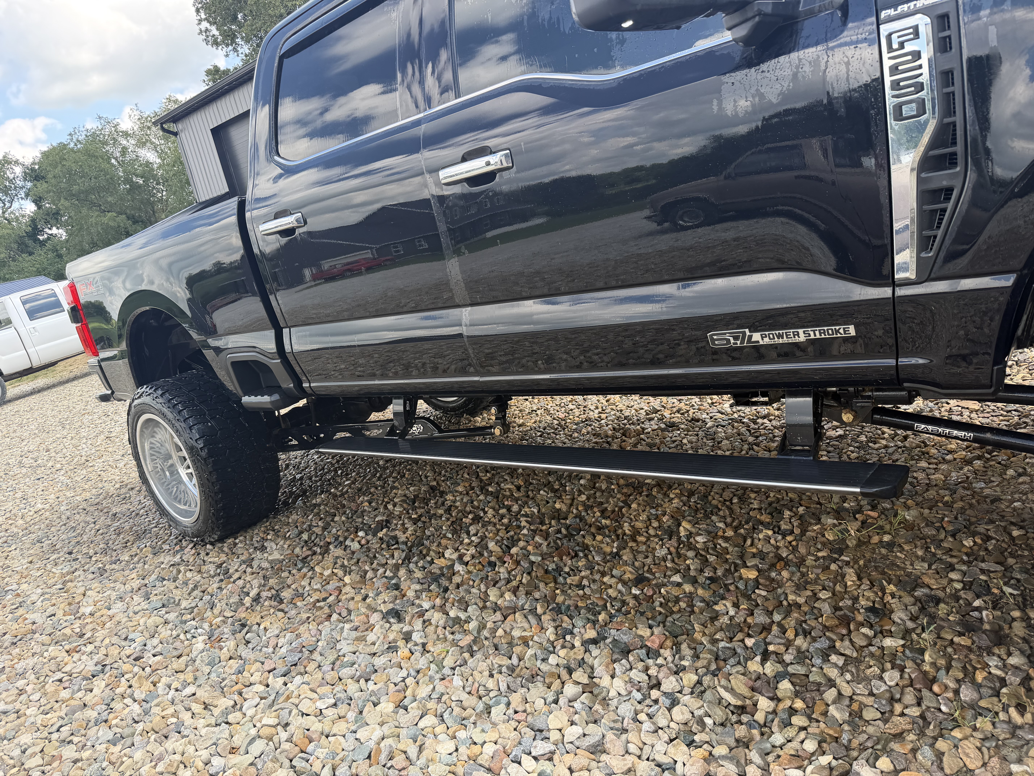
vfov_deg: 56.8
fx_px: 717
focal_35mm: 24
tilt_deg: -12.1
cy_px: 388
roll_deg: +13.1
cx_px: 517
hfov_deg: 71.6
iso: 80
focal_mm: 6.76
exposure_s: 1/528
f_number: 1.78
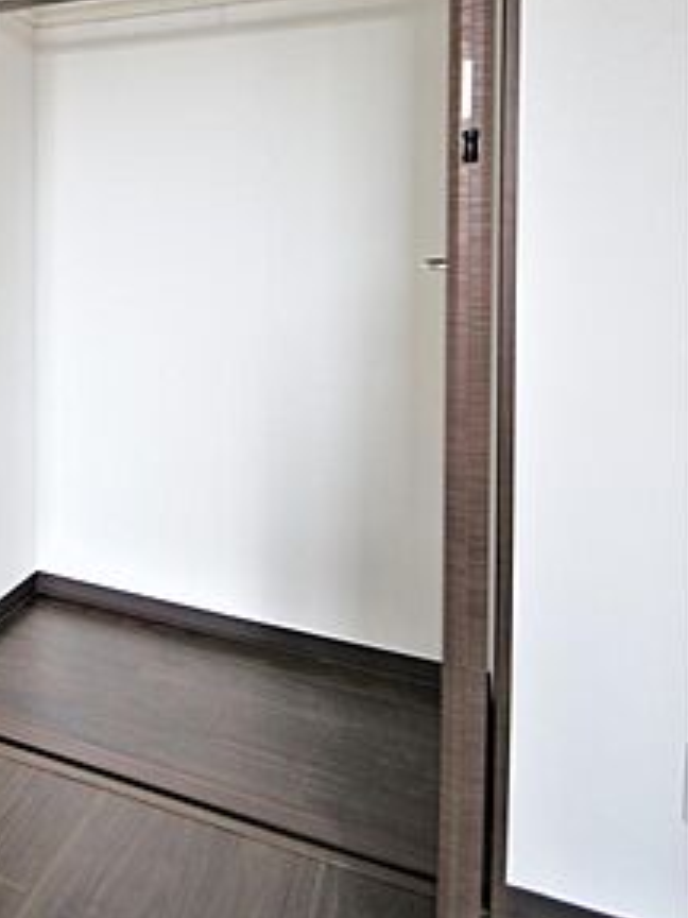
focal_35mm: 24
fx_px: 636
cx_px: 183
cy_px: 233
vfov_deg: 67.2
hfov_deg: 54.5
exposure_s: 1/30
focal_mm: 10
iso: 125
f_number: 3.5
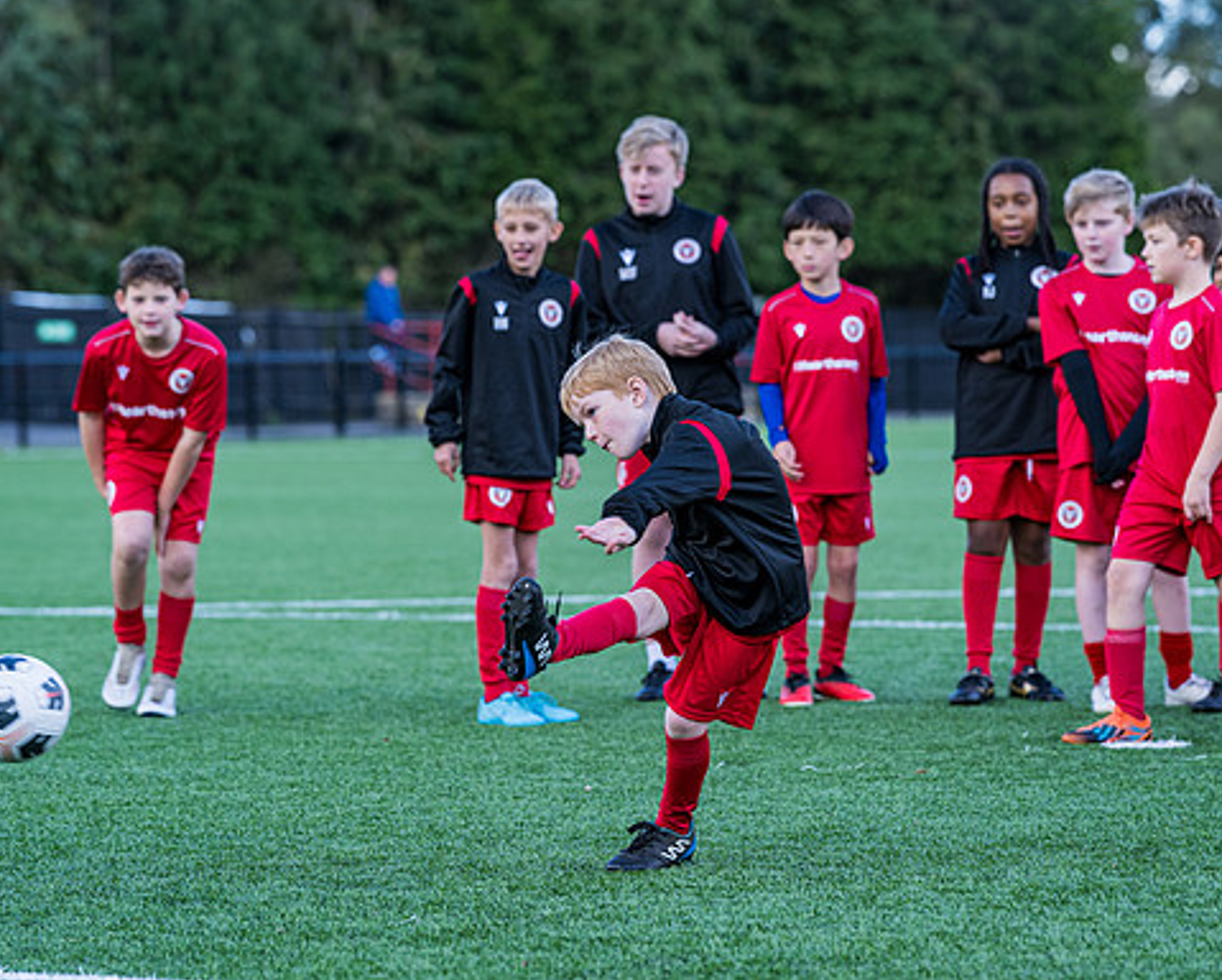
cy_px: 489
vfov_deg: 9.8
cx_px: 595
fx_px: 5719
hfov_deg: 12.2
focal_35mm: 158
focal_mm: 135
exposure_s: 1/800
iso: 400
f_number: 4
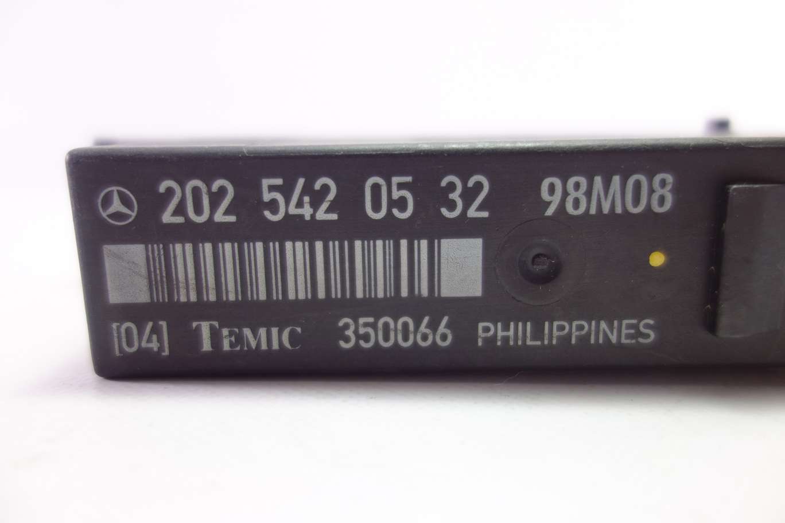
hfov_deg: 65.5
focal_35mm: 28
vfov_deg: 46.4
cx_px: 392
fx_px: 611
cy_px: 262
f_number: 1.8
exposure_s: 1/60
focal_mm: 10.4
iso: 125
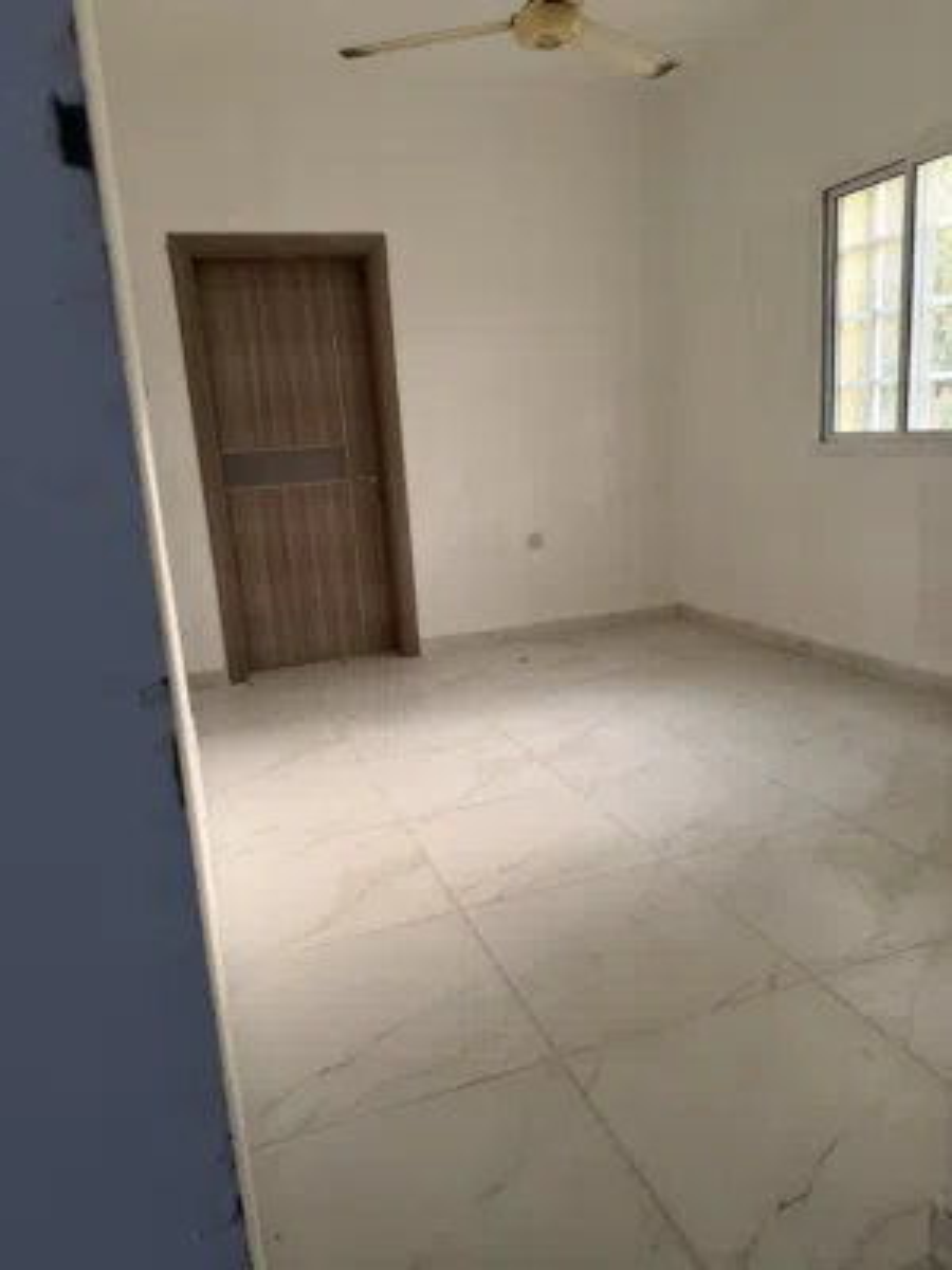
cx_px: 476
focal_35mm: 24
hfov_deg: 56.8
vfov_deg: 71.6
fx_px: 880
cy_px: 635
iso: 800
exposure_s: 1/60
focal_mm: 6.76
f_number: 1.78
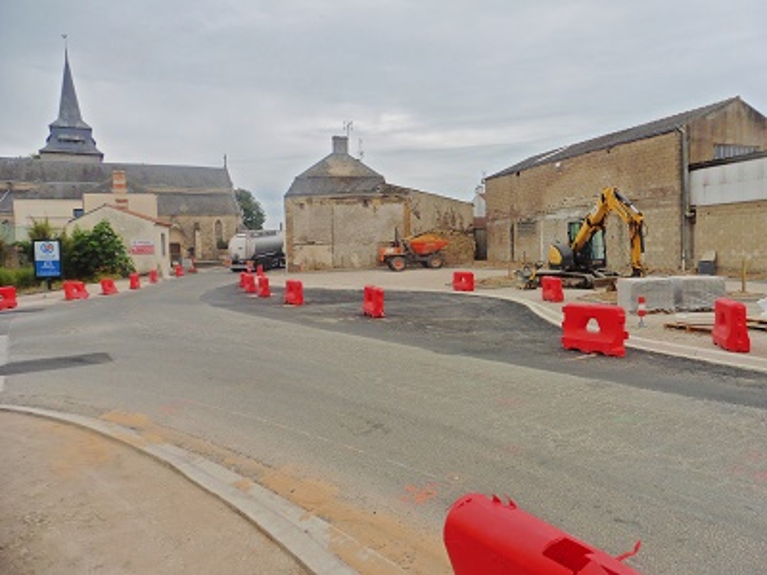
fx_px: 532
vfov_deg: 56.8
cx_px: 384
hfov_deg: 71.6
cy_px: 288
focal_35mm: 24
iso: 100
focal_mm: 4.3
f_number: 4
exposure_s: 1/800
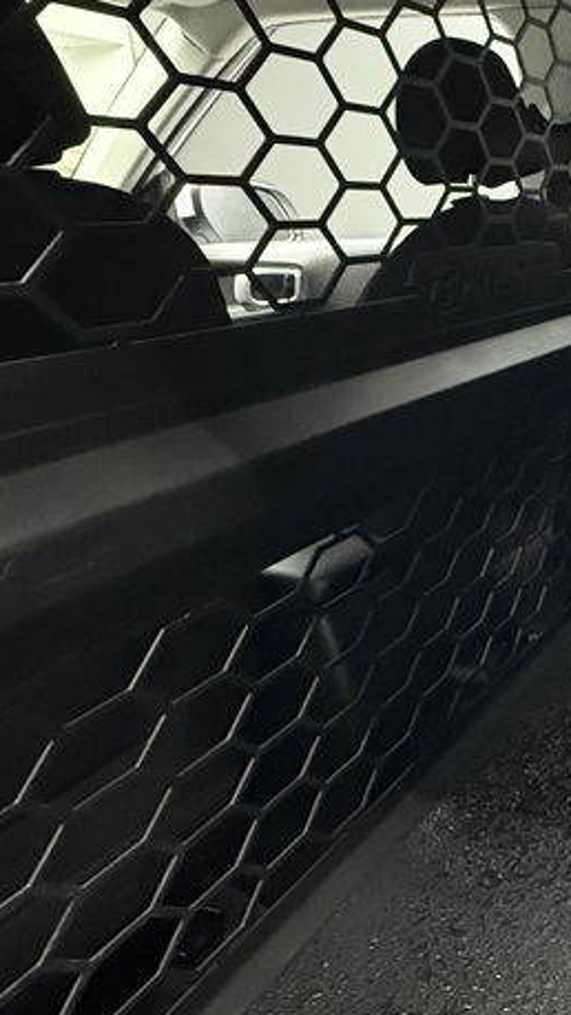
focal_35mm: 34
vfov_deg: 57.9
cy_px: 456
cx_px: 757
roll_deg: -0.4
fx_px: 916
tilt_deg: -15.0
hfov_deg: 28.1
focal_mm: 2.22
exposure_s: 1/25
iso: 1600
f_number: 2.2
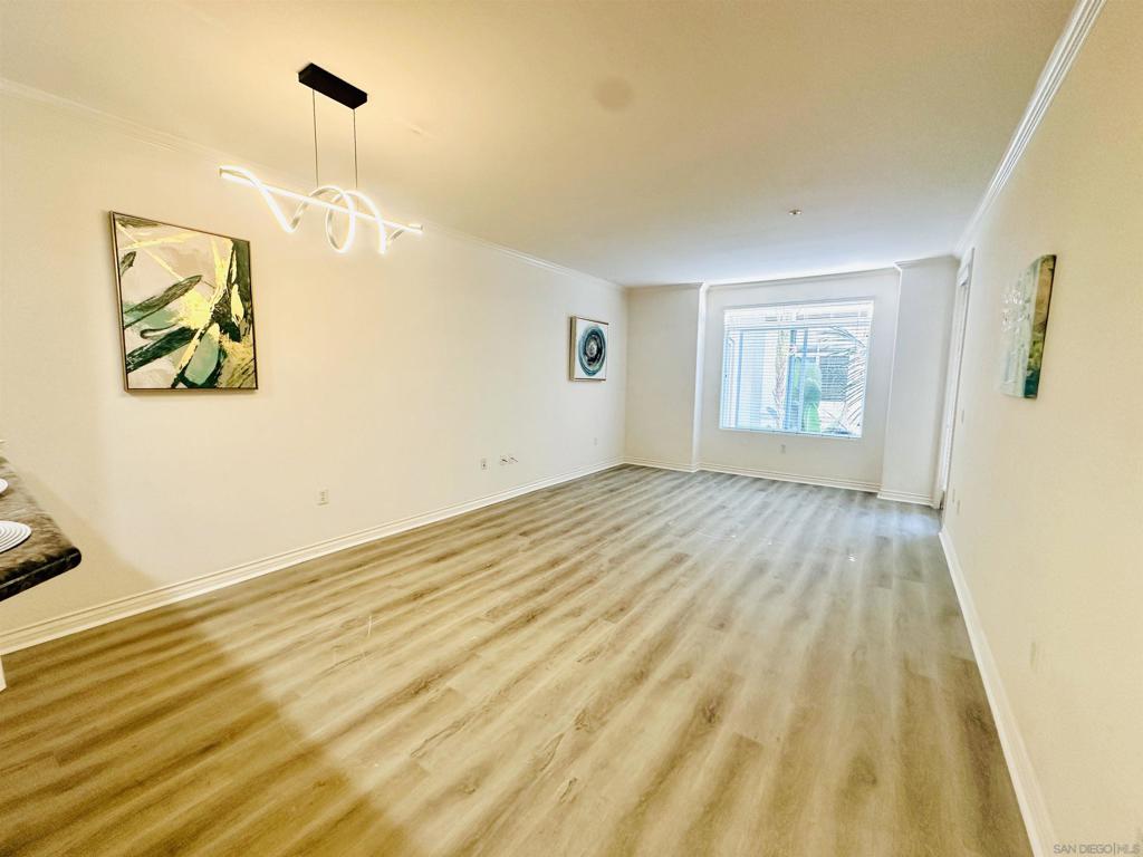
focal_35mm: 14
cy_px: 428
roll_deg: +0.1
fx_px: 462
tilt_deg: -5.6
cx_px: 572
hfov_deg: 102.1
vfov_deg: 85.7
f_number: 2.2
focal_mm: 2.22
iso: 200
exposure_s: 1/120
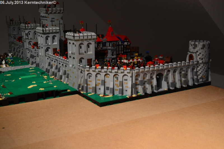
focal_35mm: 51
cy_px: 74
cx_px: 112
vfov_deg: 26.5
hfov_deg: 38.9
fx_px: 317
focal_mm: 34
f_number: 5
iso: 800
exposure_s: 1/15
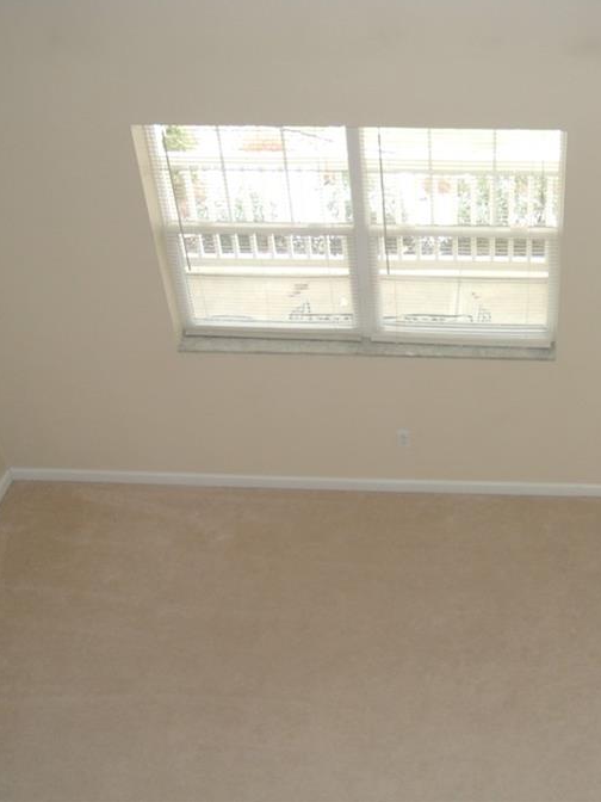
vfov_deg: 42.9
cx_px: 510
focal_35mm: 44
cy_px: 396
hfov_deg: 31.7
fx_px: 1019
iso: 720
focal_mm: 11.4
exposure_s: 1/60
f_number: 3.5
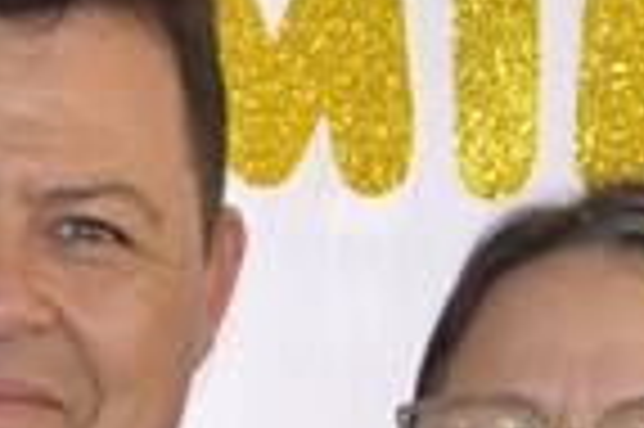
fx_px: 4503
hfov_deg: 8.2
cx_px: 50
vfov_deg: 5.4
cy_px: 631
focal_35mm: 252
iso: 800
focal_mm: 40
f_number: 4.5
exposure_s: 1/60
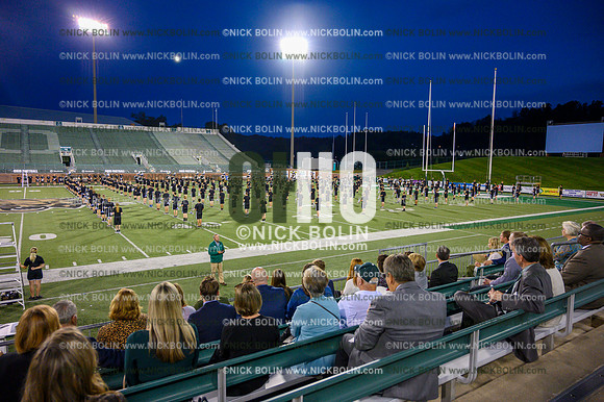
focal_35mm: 24
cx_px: 302
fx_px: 402
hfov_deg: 73.8
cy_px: 201
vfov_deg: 53.1
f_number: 4
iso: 4000
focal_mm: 24
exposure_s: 1/640
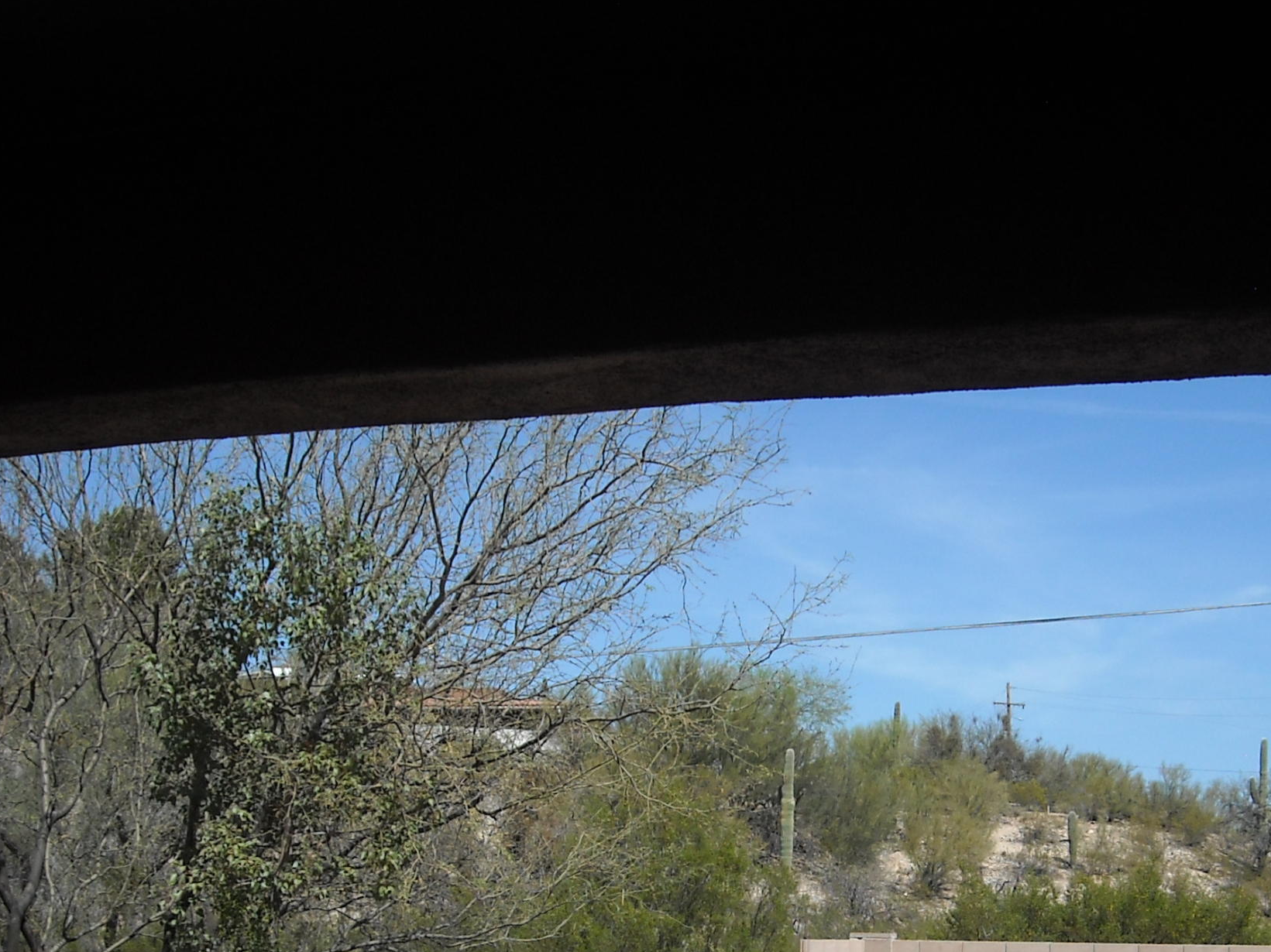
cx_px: 723
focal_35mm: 64
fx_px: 2349
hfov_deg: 30.2
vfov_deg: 22.3
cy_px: 865
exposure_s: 1/337
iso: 64
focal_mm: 5.7
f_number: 5.6
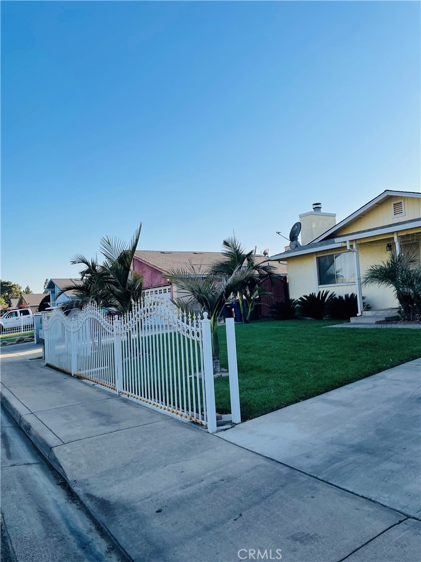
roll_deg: +2.8
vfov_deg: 67.3
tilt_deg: +4.1
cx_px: 210
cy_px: 281
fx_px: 422
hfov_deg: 53.1
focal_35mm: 26
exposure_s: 1/2618
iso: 32
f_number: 1.6
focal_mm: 4.2
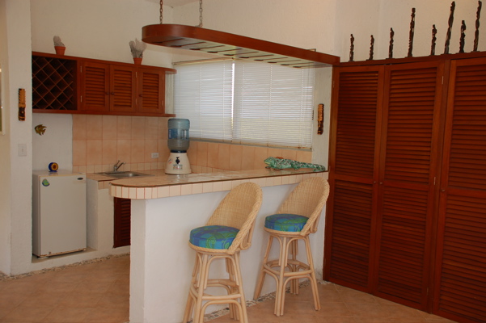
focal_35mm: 36
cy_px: 162
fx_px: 486
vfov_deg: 36.8
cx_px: 243
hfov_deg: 53.2
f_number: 4
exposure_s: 1/60
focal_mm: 24
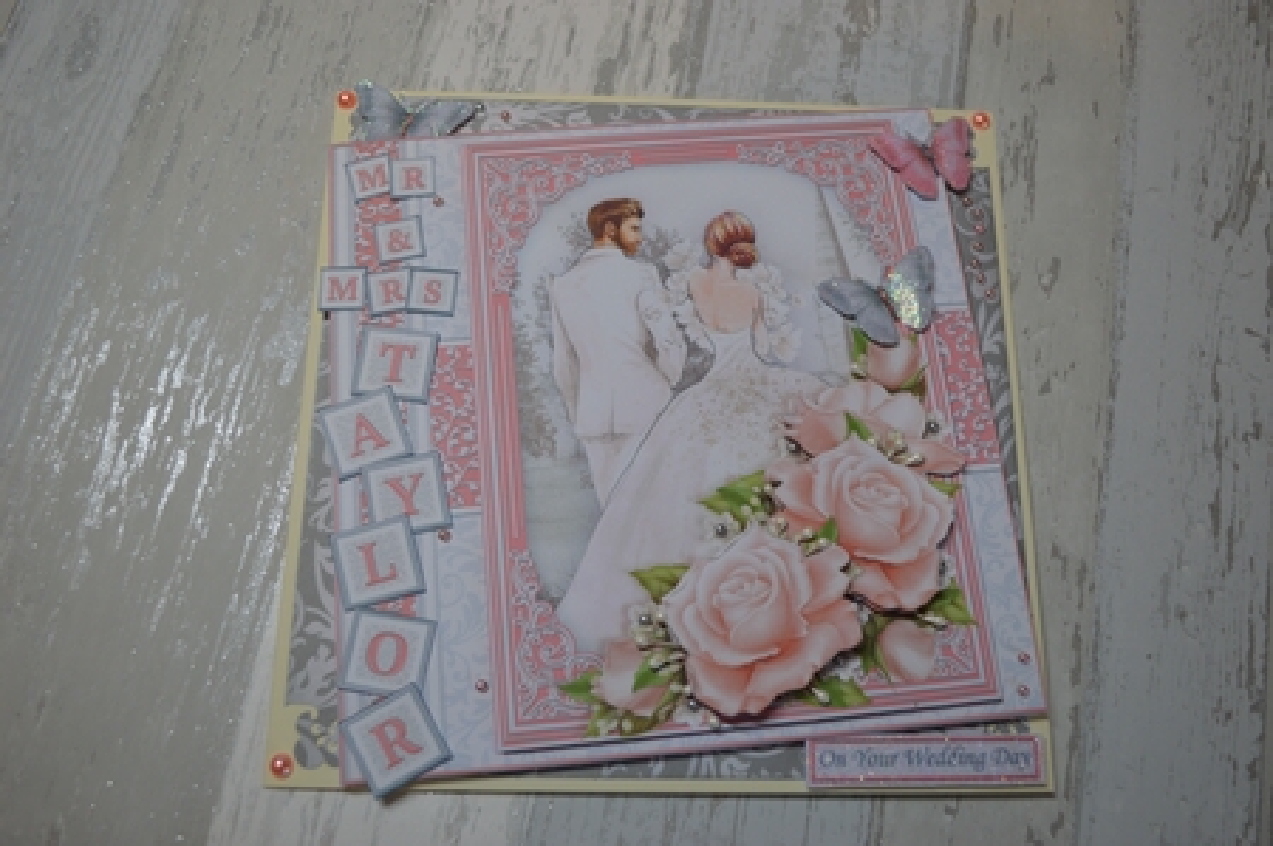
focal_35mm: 33
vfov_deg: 39.9
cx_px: 636
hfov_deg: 57.3
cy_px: 423
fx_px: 1166
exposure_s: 1/60
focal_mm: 22
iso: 400
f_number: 3.8
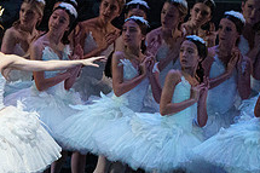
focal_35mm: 813
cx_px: -126
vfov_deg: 1.7
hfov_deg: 2.5
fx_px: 5867
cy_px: 53
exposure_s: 1/250
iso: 8000
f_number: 5.6
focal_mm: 265
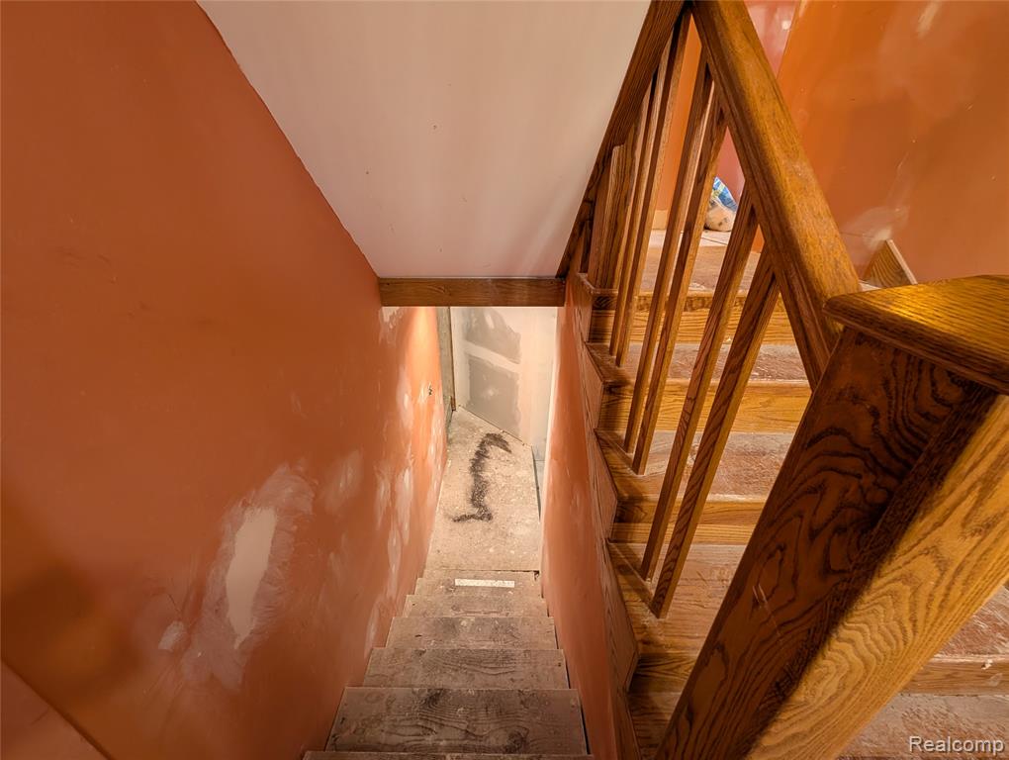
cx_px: 504
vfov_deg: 94.6
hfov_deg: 110.5
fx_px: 350
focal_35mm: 12
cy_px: 380
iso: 96
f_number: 1.95
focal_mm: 2.23
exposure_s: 1/24
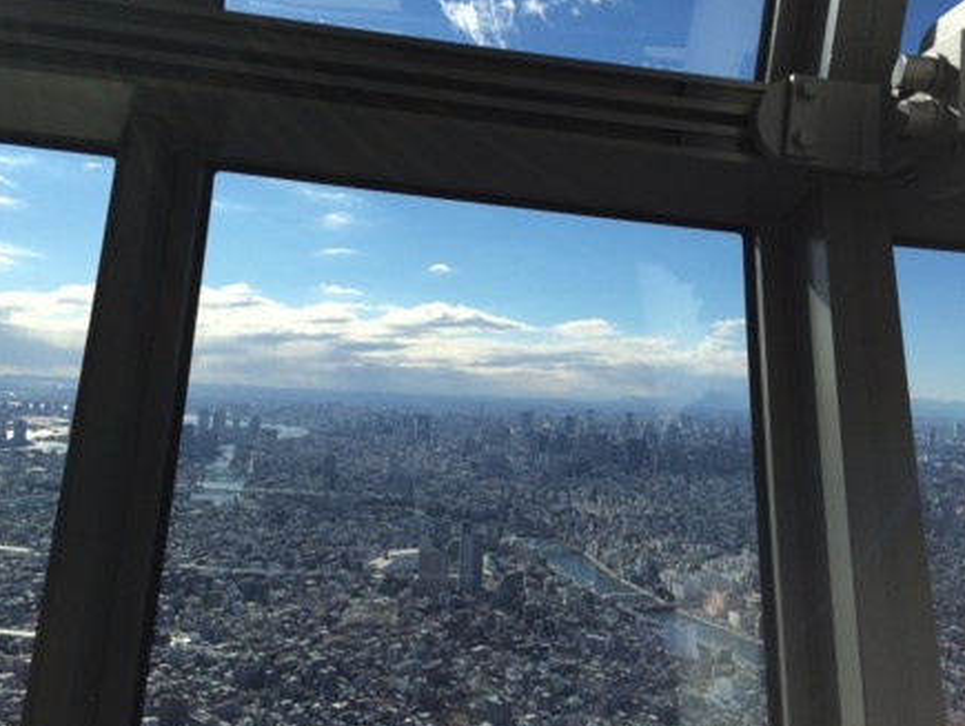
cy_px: 371
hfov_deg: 58.3
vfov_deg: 45.5
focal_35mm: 31
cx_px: 477
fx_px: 865
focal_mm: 4.12
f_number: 2.2
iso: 40
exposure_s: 1/4115
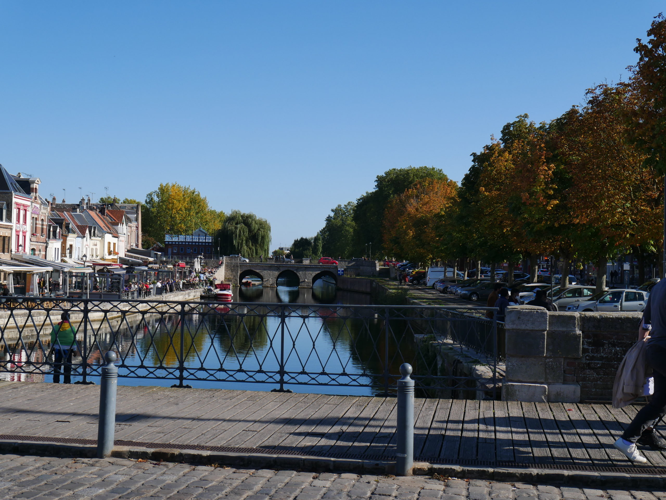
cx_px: 333
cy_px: 250
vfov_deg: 30.3
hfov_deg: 39.6
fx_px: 924
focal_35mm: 48
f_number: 10
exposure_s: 1/400
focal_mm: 24
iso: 200
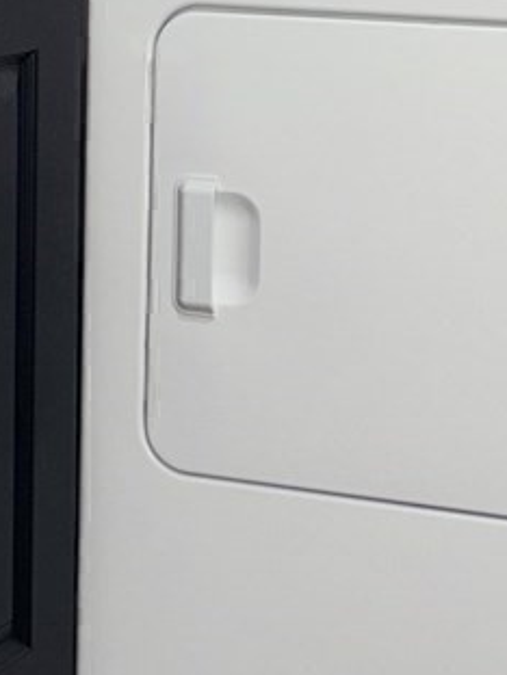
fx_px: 2500
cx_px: 56
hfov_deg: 11.5
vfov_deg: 15.3
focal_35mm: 128
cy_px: 89
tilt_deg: -6.8
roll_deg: -1.3
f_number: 1.6
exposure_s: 1/15
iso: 50
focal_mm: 5.96
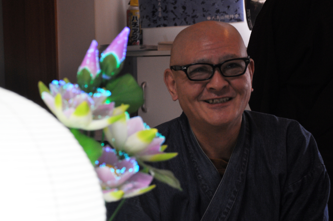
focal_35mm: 103
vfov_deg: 13.3
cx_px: 160
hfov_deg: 19.8
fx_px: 952
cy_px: 112
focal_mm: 66
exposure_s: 1/50
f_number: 5.3
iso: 400
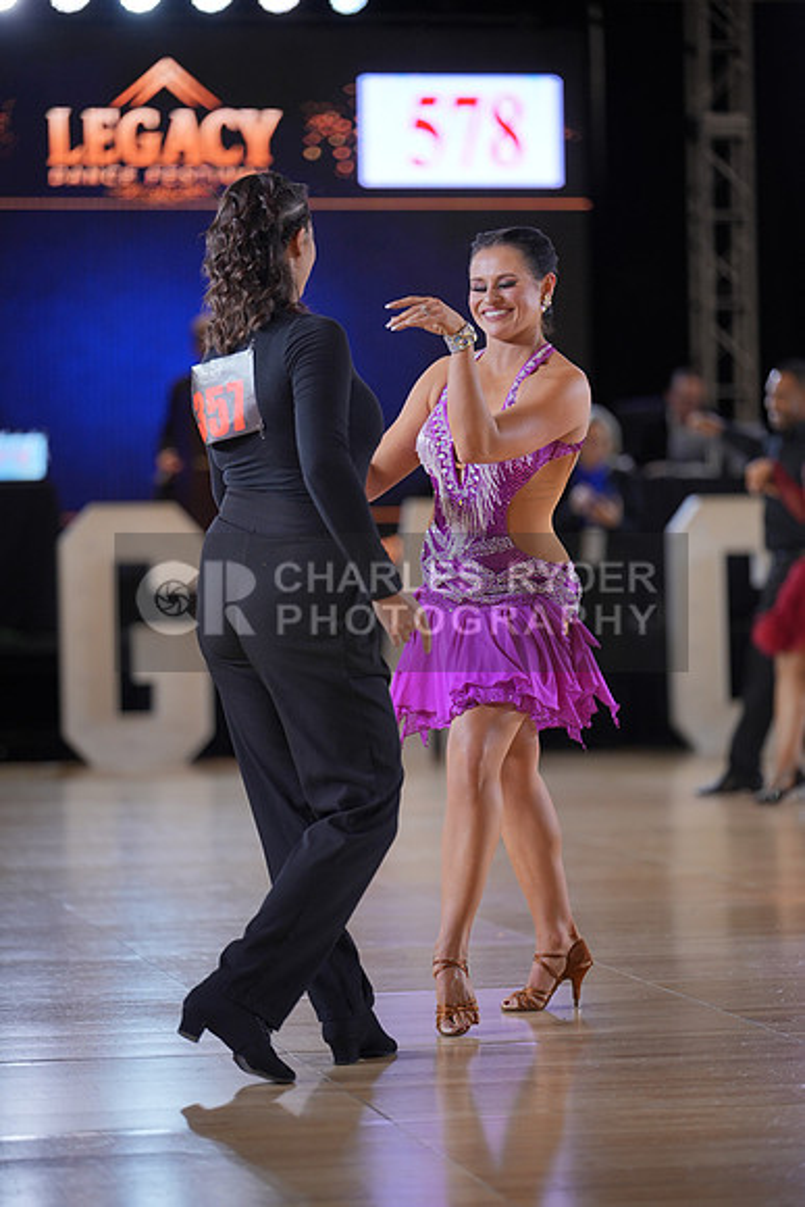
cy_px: 604
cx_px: 402
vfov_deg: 16.8
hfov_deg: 11.2
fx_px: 4089
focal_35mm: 122
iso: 640
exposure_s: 1/500
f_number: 2
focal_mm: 122
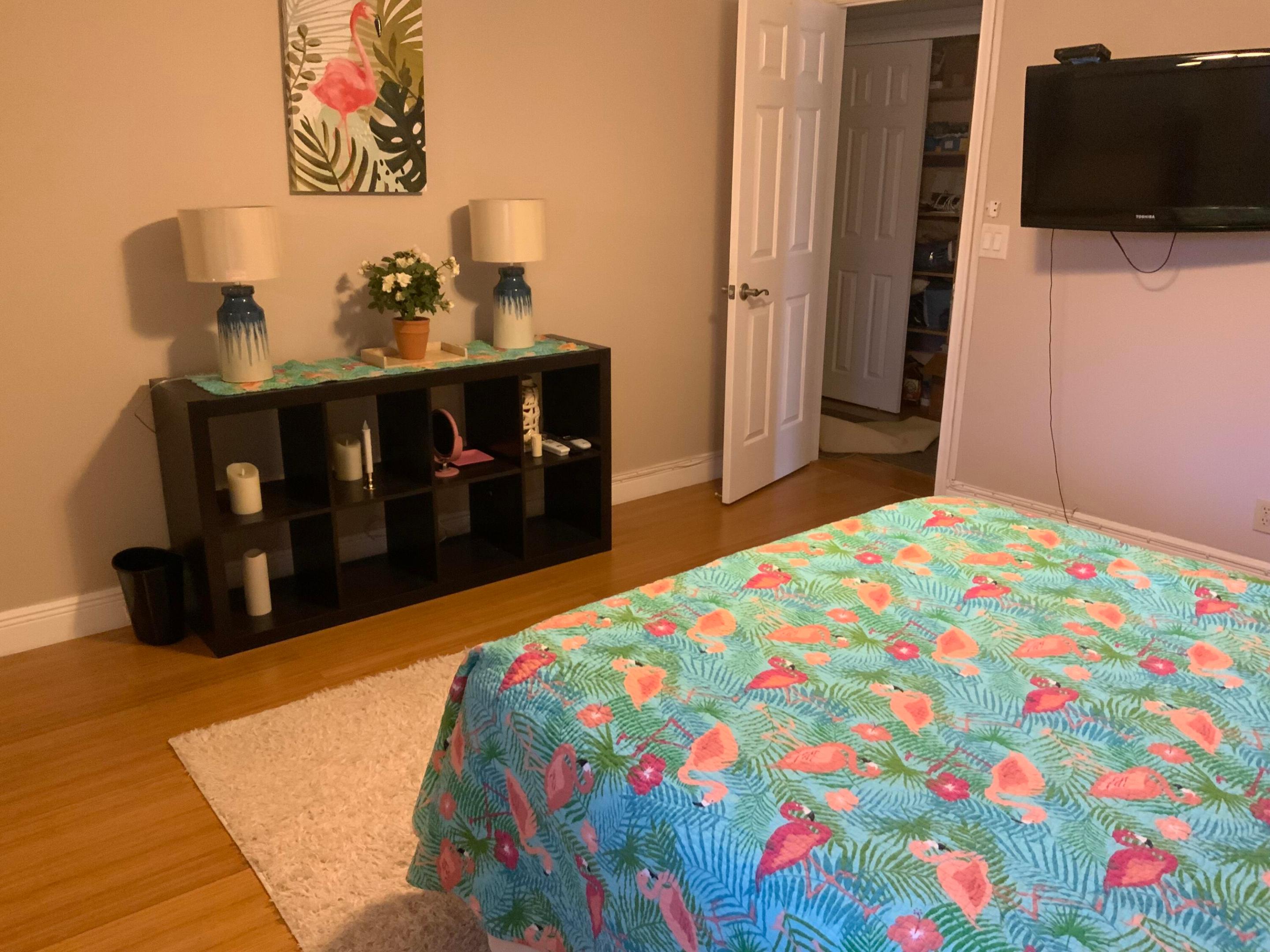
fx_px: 1064
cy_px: 476
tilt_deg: -17.2
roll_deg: -1.0
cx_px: 635
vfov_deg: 48.2
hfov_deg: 61.7
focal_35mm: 29
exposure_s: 1/60
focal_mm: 3
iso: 250
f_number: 1.8
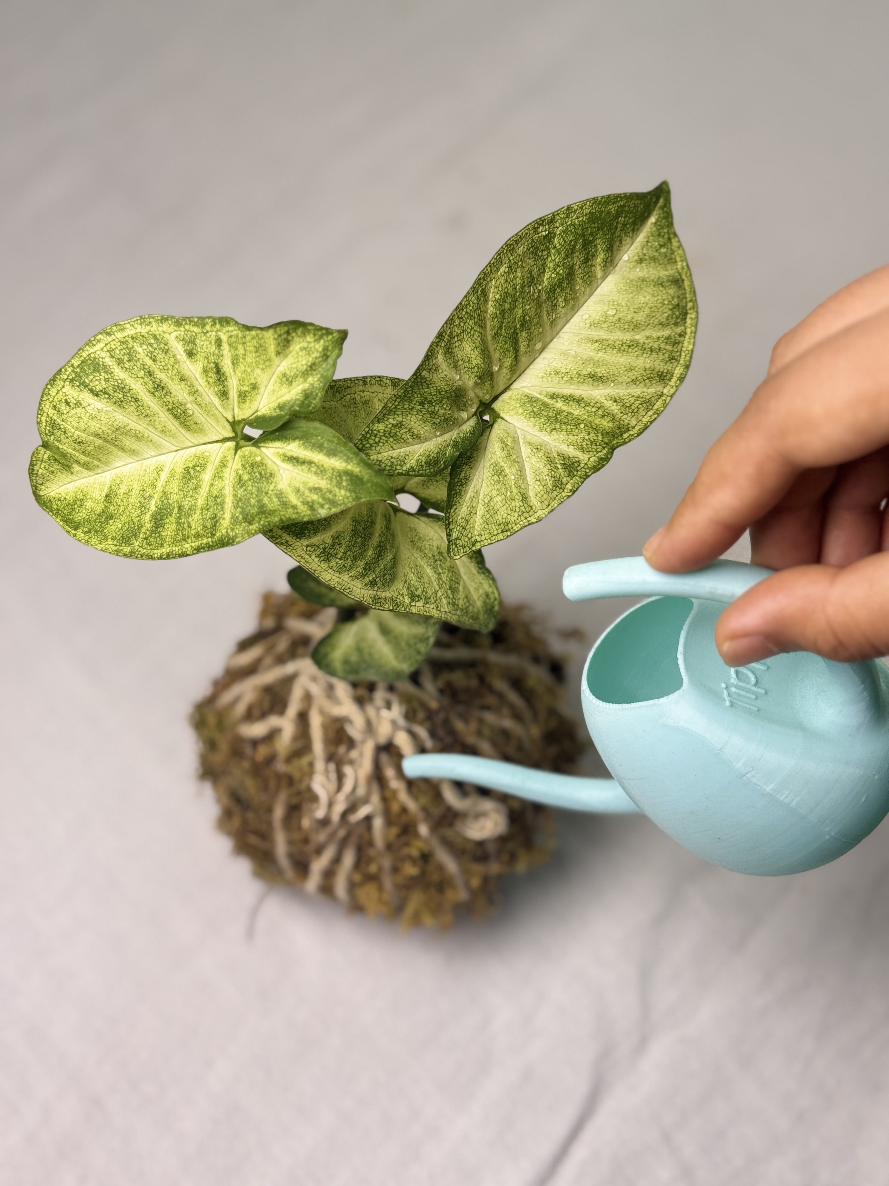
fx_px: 1644
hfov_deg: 30.3
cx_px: 444
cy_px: 593
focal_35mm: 48
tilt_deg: -57.7
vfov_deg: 39.7
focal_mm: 6.76
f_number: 1.78
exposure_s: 1/182
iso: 64
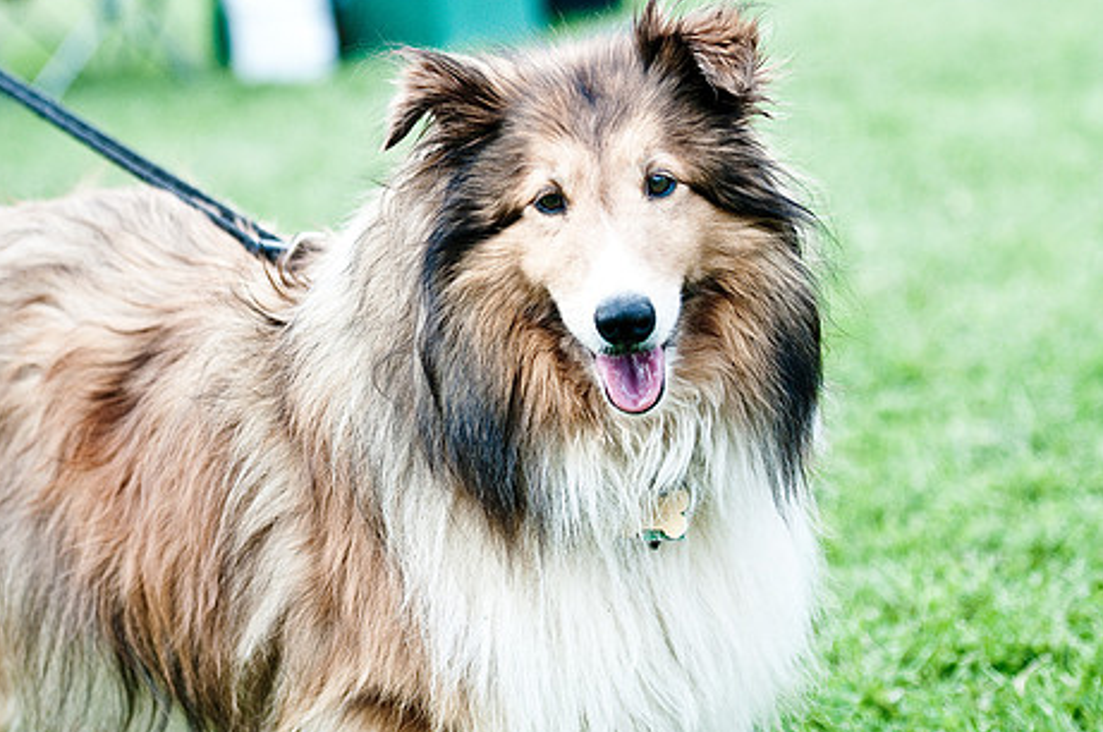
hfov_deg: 15.5
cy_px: 329
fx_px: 4039
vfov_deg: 10.4
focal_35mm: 132
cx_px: 414
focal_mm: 70
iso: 200
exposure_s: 1/1000
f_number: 2.8
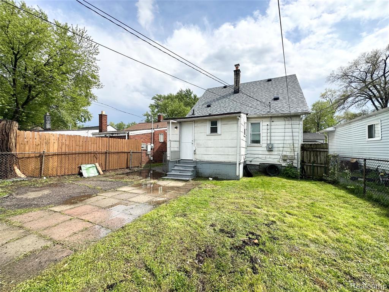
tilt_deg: +2.0
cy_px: 146
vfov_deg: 85.7
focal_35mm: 14
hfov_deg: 102.1
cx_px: 194
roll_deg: -0.9
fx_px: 157
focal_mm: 2.22
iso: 40
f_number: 2.2
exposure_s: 1/1642
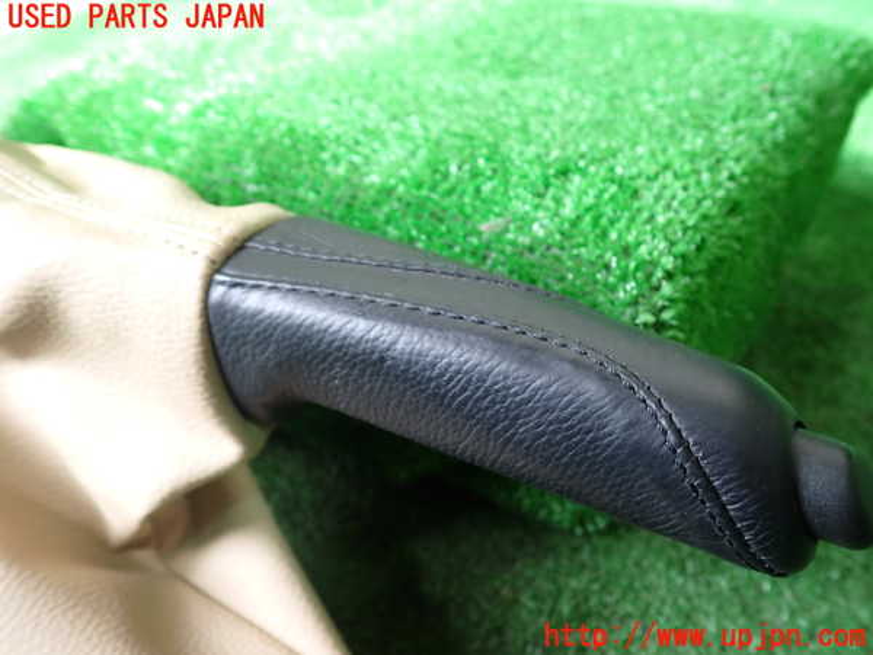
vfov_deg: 46.8
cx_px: 436
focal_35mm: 30
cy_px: 328
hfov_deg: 60.0
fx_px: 757
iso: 200
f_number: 2.3
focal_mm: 5.4
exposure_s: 1/50
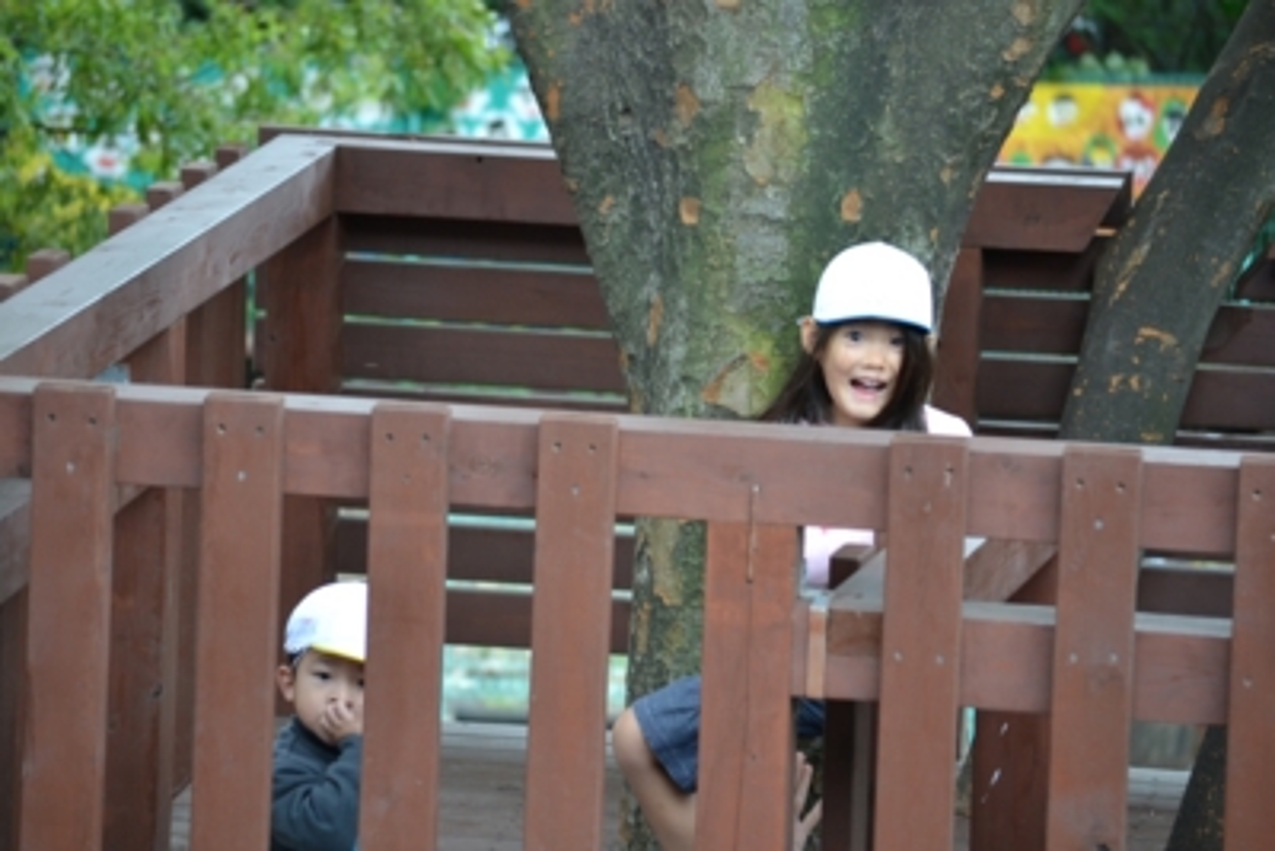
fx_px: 6164
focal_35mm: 174
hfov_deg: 11.8
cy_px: 426
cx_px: 638
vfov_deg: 7.9
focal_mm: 116
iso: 400
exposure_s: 1/80
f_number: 4.8
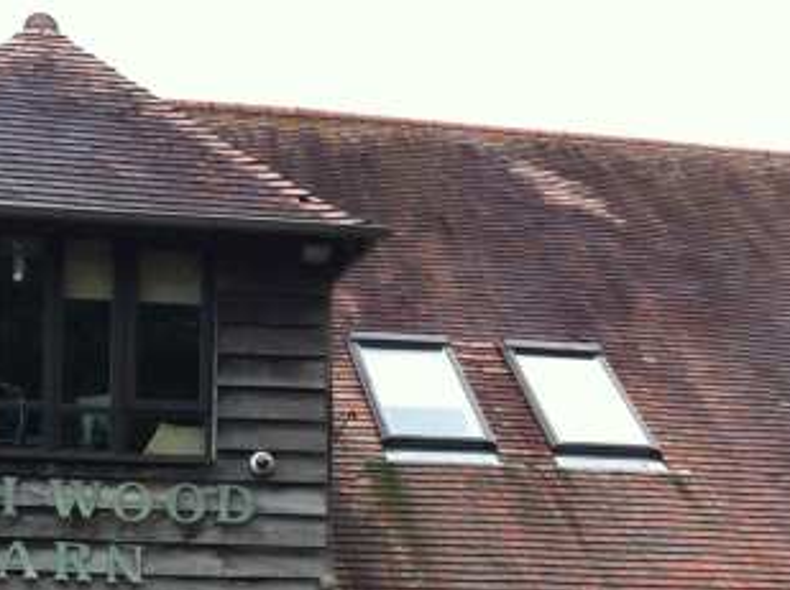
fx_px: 1550
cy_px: 567
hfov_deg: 27.8
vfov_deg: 21.0
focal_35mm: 68
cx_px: 125
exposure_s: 1/120
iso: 80
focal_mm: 3.85
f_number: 2.8
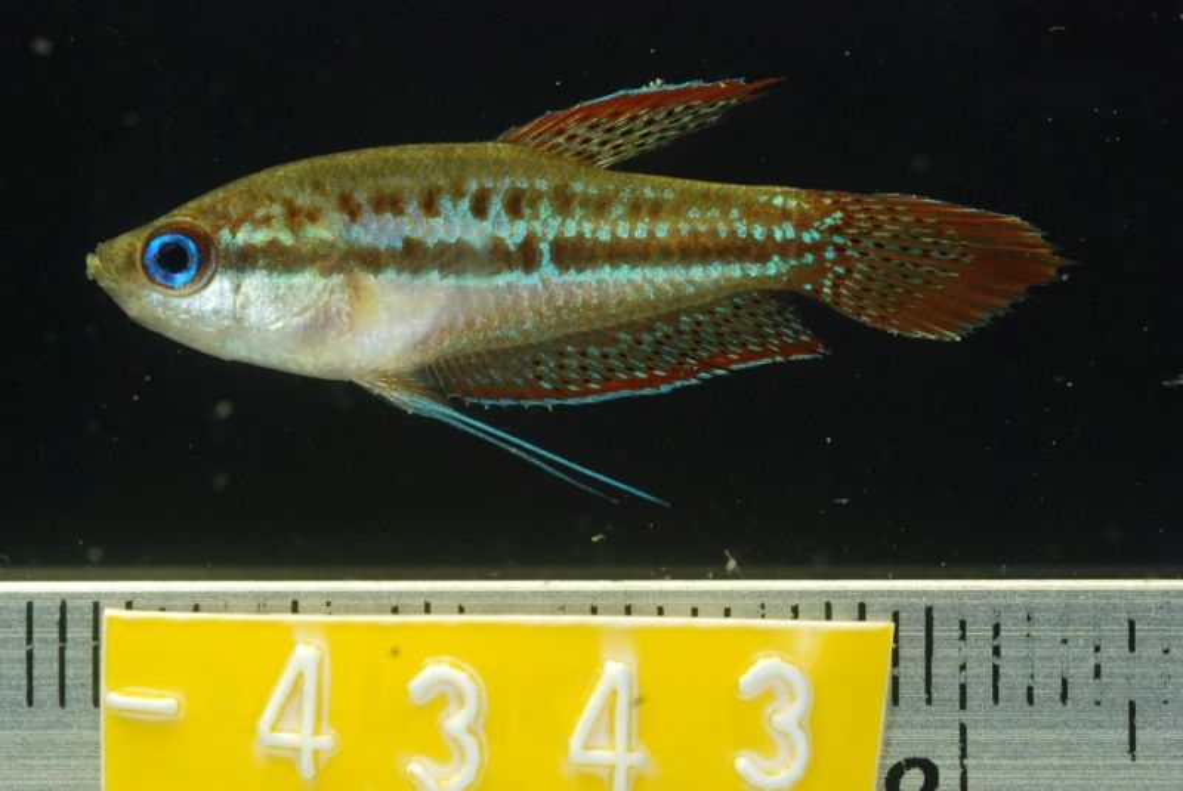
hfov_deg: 22.6
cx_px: 592
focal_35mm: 90
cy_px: 396
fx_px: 2960
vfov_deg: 15.2
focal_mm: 60
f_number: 14
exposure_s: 1/30
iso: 500
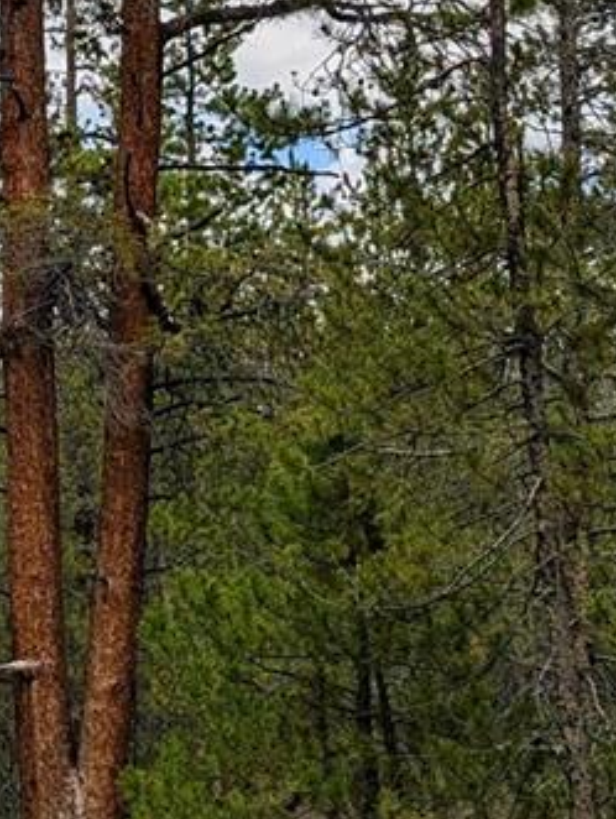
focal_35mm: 87
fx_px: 2060
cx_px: -313
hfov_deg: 15.6
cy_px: 129
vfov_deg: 22.1
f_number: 1.68
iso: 20
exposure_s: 1/1404
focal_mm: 6.9
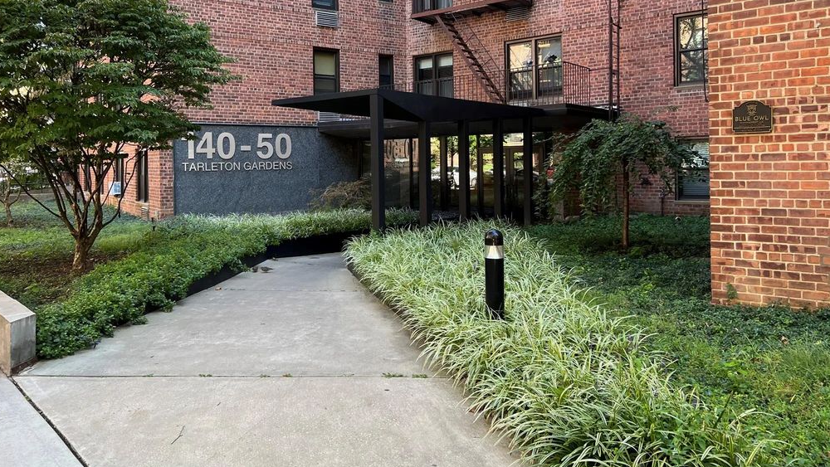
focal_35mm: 29
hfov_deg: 66.1
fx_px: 638
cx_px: 413
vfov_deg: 39.9
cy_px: 172
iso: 64
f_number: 1.5
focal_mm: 5.7
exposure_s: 1/144
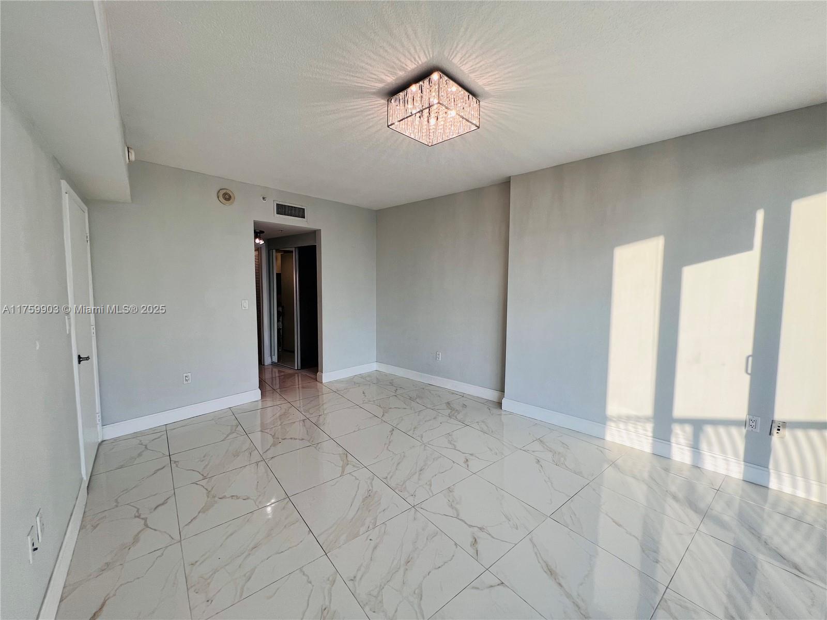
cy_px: 310
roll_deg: -0.4
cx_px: 414
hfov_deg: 106.2
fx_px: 311
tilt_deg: -5.2
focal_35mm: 13
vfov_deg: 89.9
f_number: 1.8
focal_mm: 1.57
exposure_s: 1/120
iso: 40
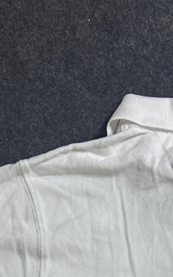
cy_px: 449
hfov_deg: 12.6
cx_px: 207
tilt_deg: -60.2
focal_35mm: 101
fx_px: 762
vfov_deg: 17.8
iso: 100
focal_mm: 5.7
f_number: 1.5
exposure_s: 1/100
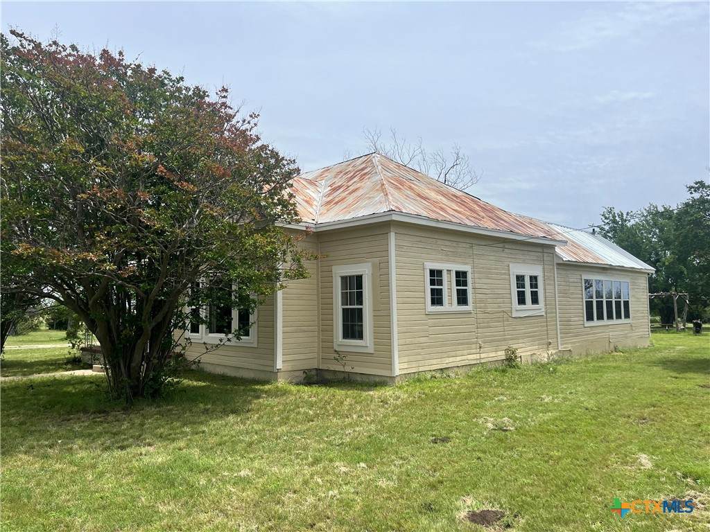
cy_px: 266
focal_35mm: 26
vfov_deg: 53.1
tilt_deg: +4.1
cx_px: 355
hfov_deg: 67.3
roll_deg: +0.9
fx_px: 533
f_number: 1.6
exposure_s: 1/5556
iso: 50
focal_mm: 5.1
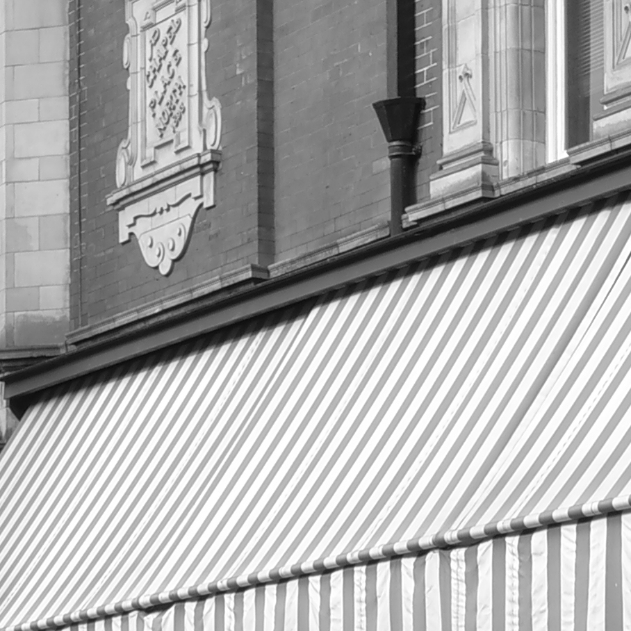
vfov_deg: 11.9
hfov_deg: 12.5
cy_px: 952
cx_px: 275
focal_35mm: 140
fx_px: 2887
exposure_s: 1/80
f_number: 11
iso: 100
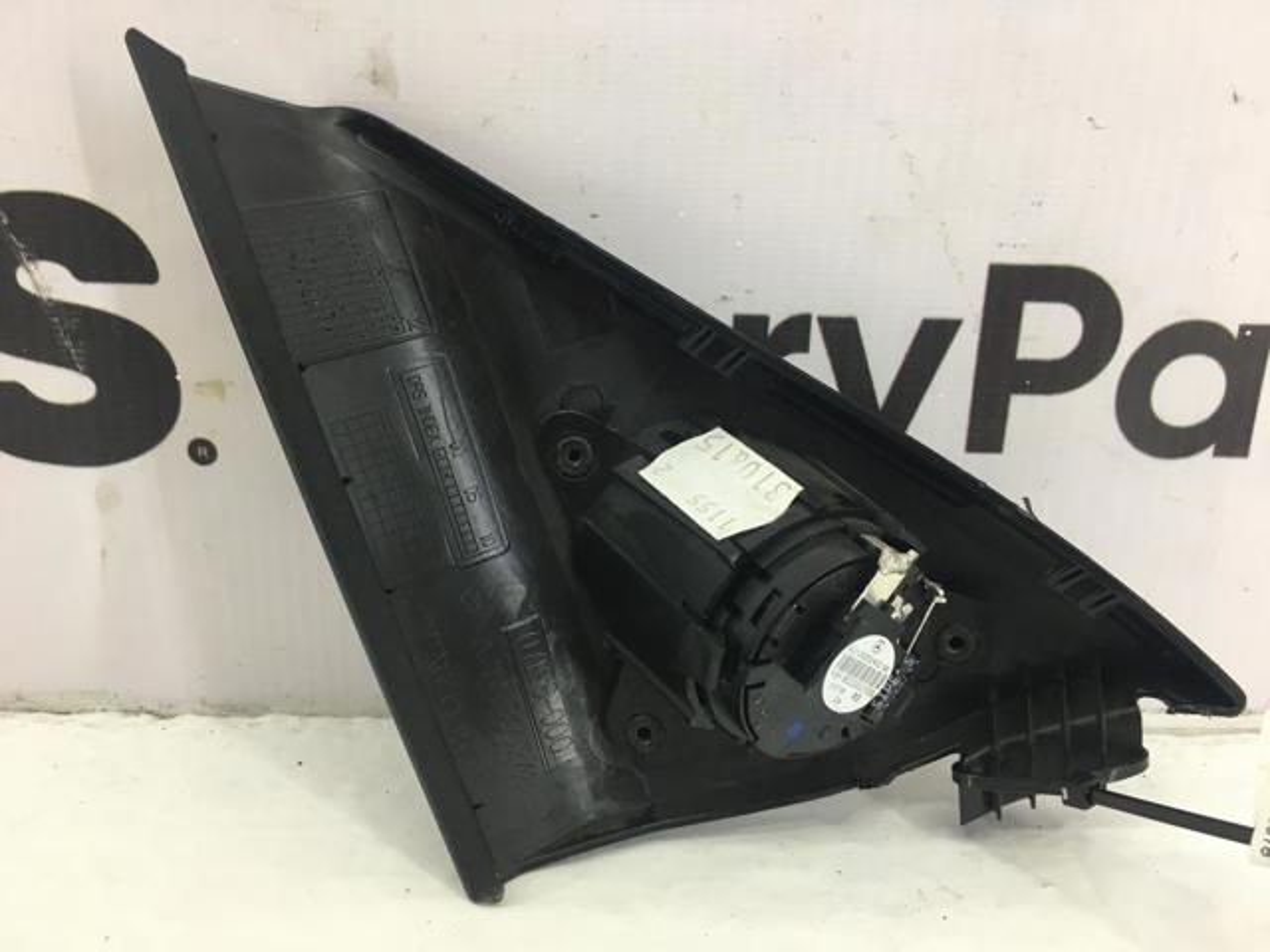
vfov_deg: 48.2
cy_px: 476
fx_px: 1064
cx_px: 635
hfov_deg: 61.7
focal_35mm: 29
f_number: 2.2
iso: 25
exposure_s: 1/33
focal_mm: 4.15
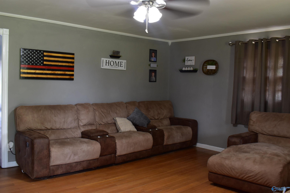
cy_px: 96
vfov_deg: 40.0
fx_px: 266
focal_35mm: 33
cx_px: 145
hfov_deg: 57.2
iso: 800
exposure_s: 1/15
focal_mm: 22
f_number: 6.3
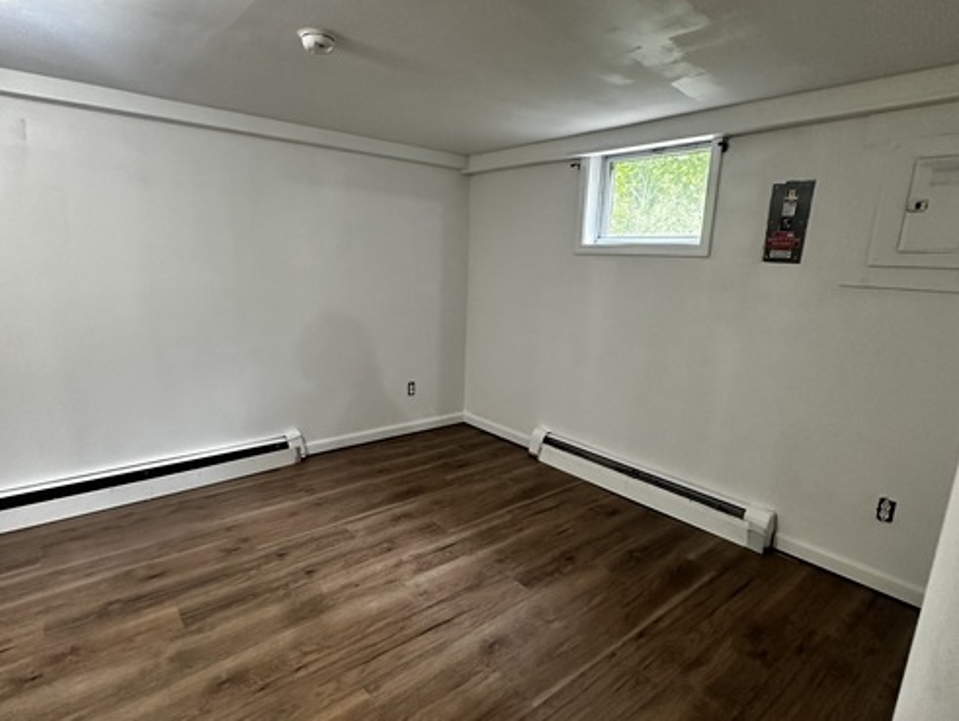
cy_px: 372
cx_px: 473
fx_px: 527
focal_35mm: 19
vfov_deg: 68.7
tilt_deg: -11.8
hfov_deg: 84.6
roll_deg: -3.2
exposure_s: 1/60
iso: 320
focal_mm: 2.22
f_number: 2.2
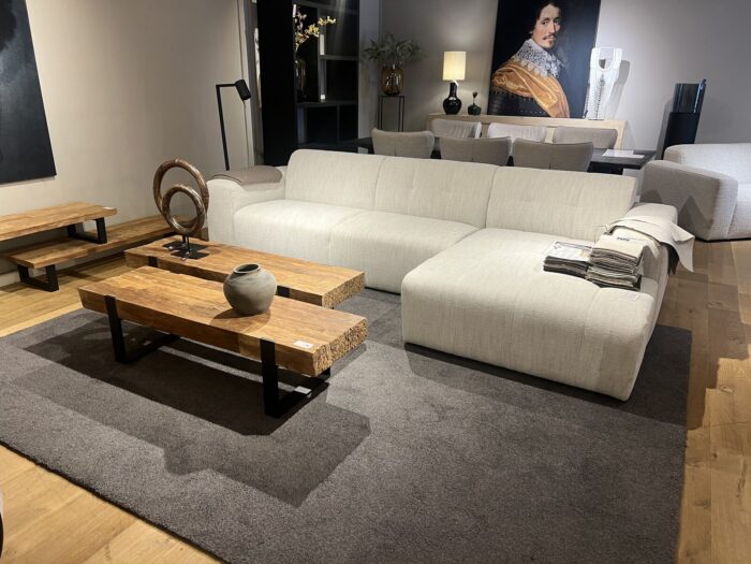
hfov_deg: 67.3
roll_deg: -0.3
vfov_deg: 53.1
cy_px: 282
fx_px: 564
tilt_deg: -20.6
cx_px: 376
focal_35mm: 26
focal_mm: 5.7
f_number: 1.5
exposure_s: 1/50
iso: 80
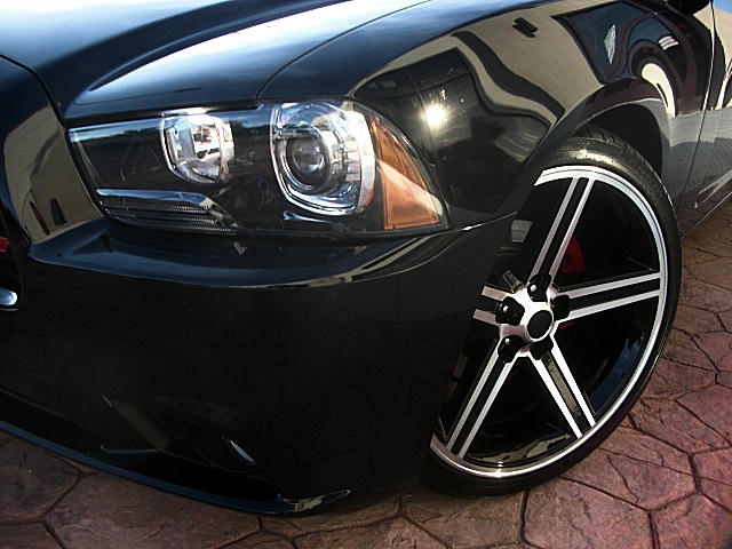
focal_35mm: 36
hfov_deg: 51.4
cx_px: 366
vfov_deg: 39.7
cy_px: 274
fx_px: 761
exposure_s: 1/100
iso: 50
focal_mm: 6.3
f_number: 2.8
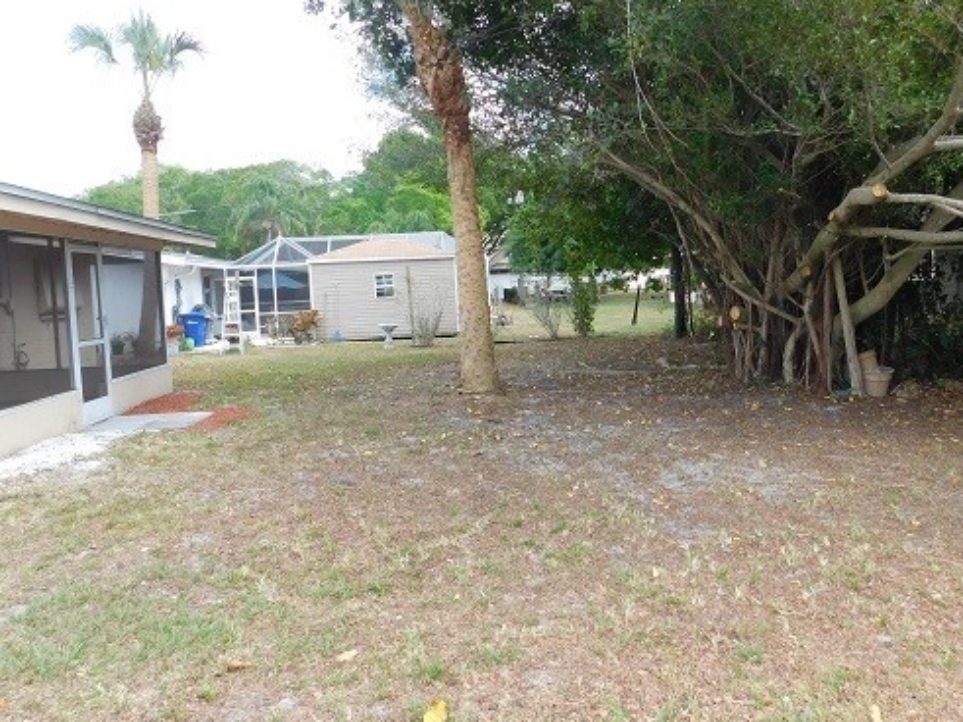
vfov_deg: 46.6
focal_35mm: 30
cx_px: 581
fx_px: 834
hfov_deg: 59.5
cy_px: 308
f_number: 3
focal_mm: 4
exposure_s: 1/400
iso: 125
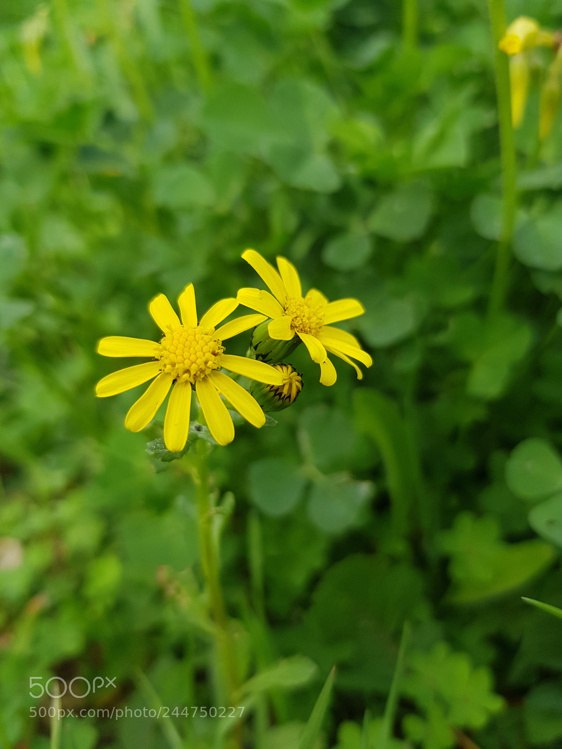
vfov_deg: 67.3
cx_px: 281
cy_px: 374
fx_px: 563
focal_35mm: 26
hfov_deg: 53.1
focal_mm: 4.2
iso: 40
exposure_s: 1/558
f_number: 1.7
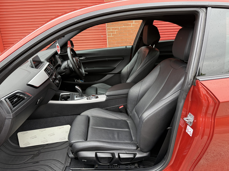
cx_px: 114
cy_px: 86
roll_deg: +2.4
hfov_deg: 71.6
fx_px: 159
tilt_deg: -15.9
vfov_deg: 56.8
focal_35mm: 24
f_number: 1.78
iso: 160
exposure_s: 1/212
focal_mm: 6.76
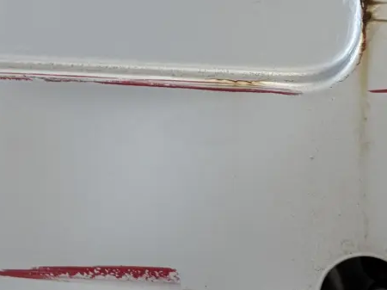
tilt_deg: -13.4
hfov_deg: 17.6
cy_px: 110
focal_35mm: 111
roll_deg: +0.7
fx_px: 1240
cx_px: 322
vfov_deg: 13.3
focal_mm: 5.96
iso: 80
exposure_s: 1/122
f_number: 1.6
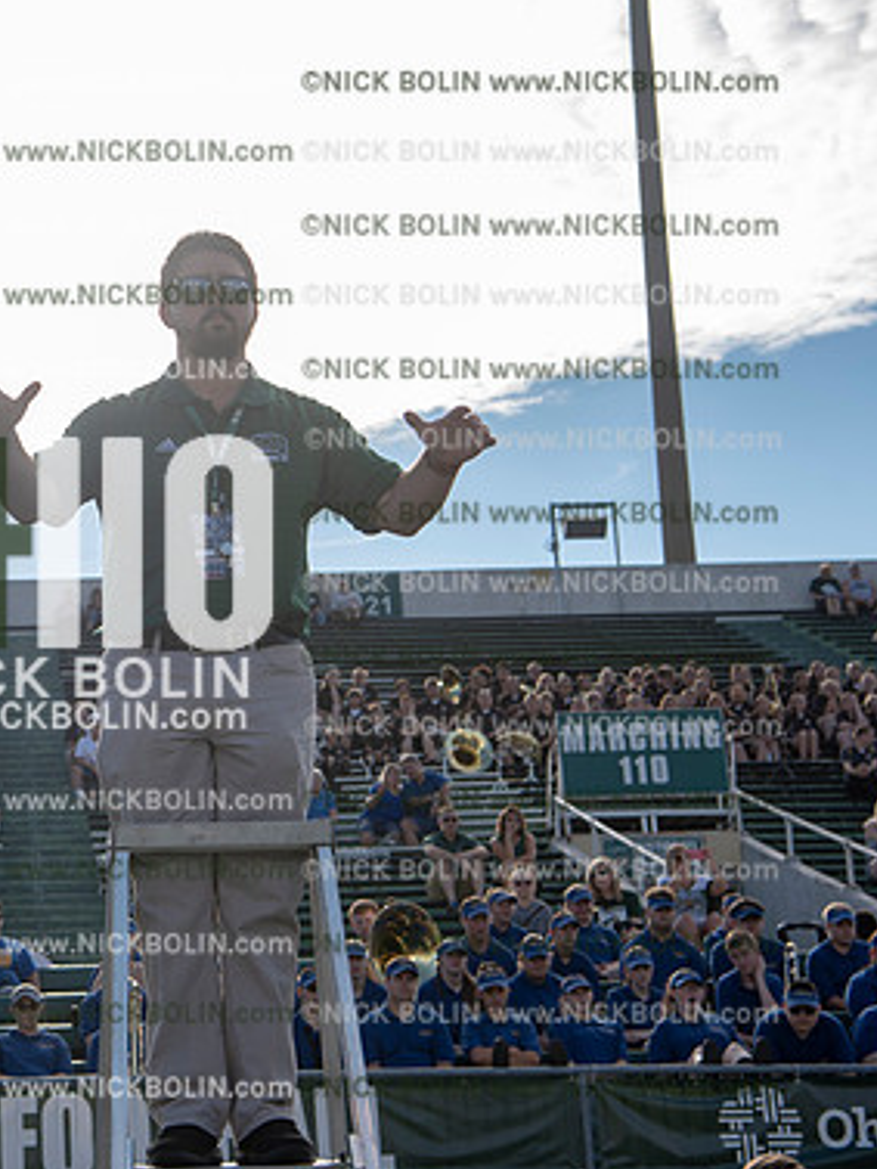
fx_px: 2397
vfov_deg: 27.4
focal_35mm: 71
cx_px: 53
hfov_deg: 20.2
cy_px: 584
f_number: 5.6
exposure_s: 1/400
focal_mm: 48
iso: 100
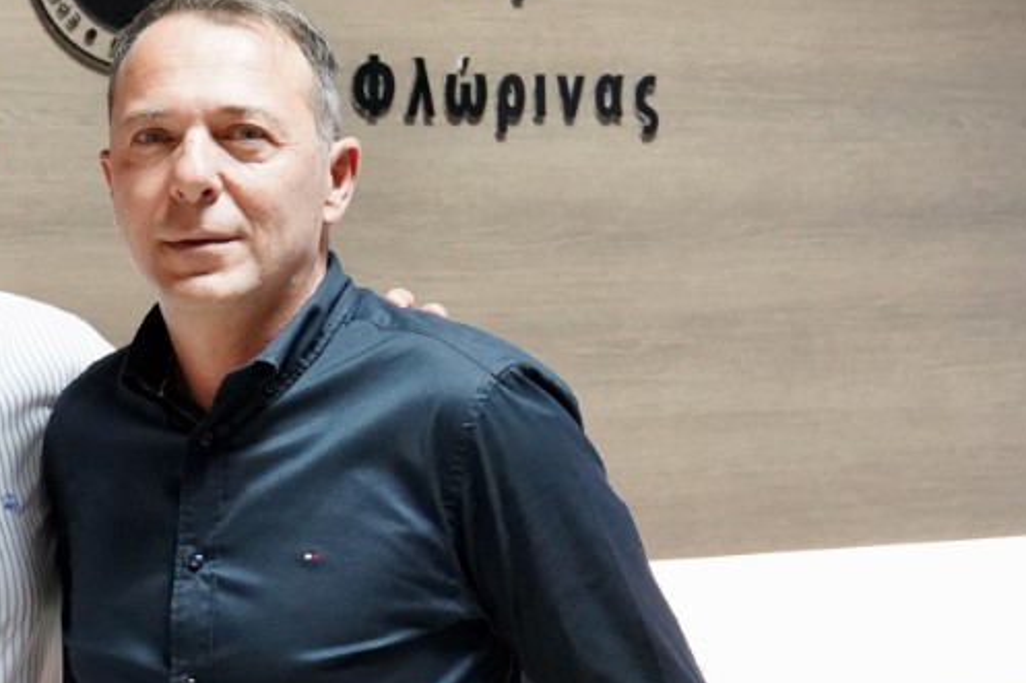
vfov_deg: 13.8
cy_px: 306
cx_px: 129
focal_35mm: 99
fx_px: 2820
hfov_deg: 20.3
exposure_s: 1/100
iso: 8000
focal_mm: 41
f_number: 4.5
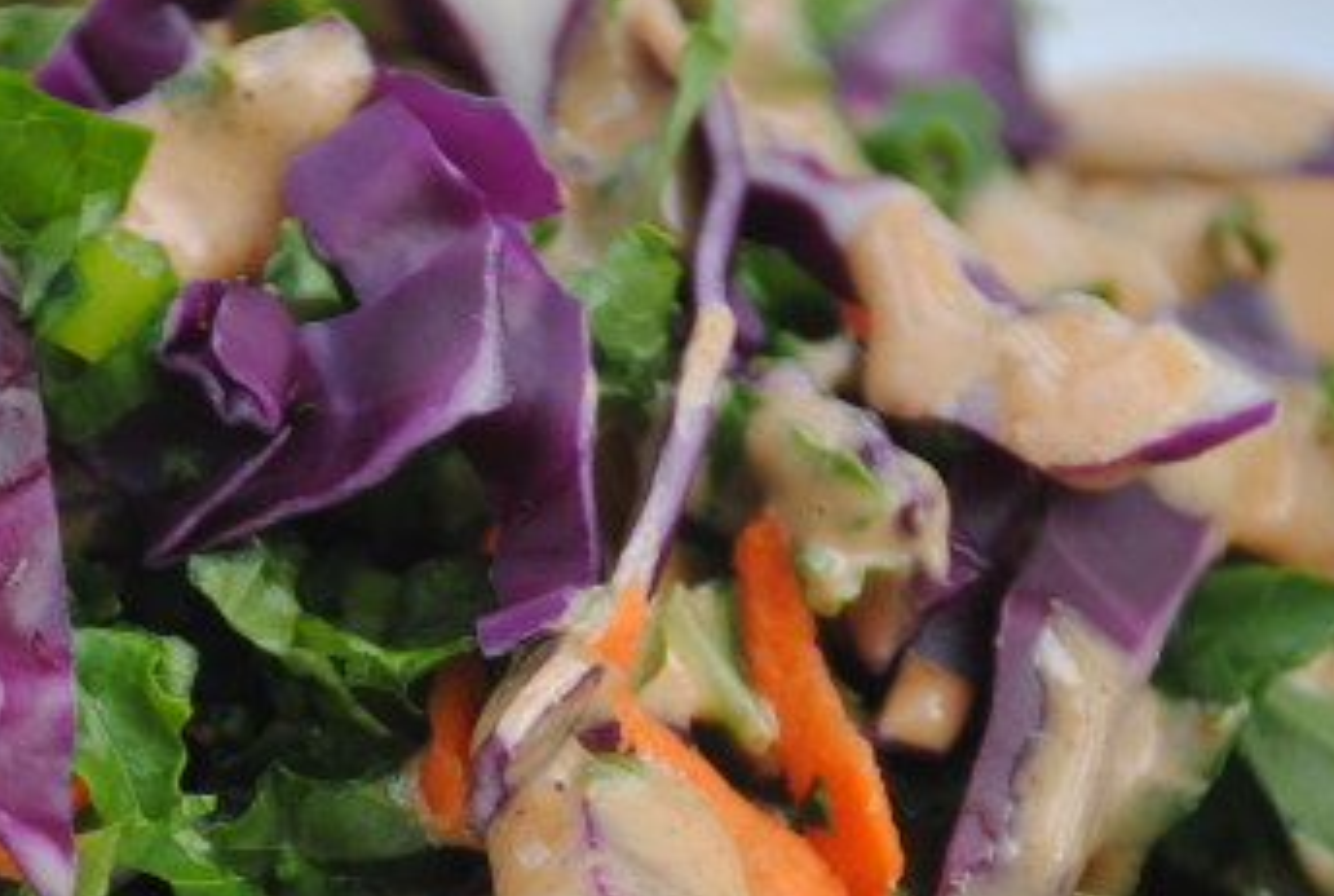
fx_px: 15783
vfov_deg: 3.3
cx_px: 388
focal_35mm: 425
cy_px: 696
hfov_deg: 4.8
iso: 200
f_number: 5
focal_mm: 130
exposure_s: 1/200
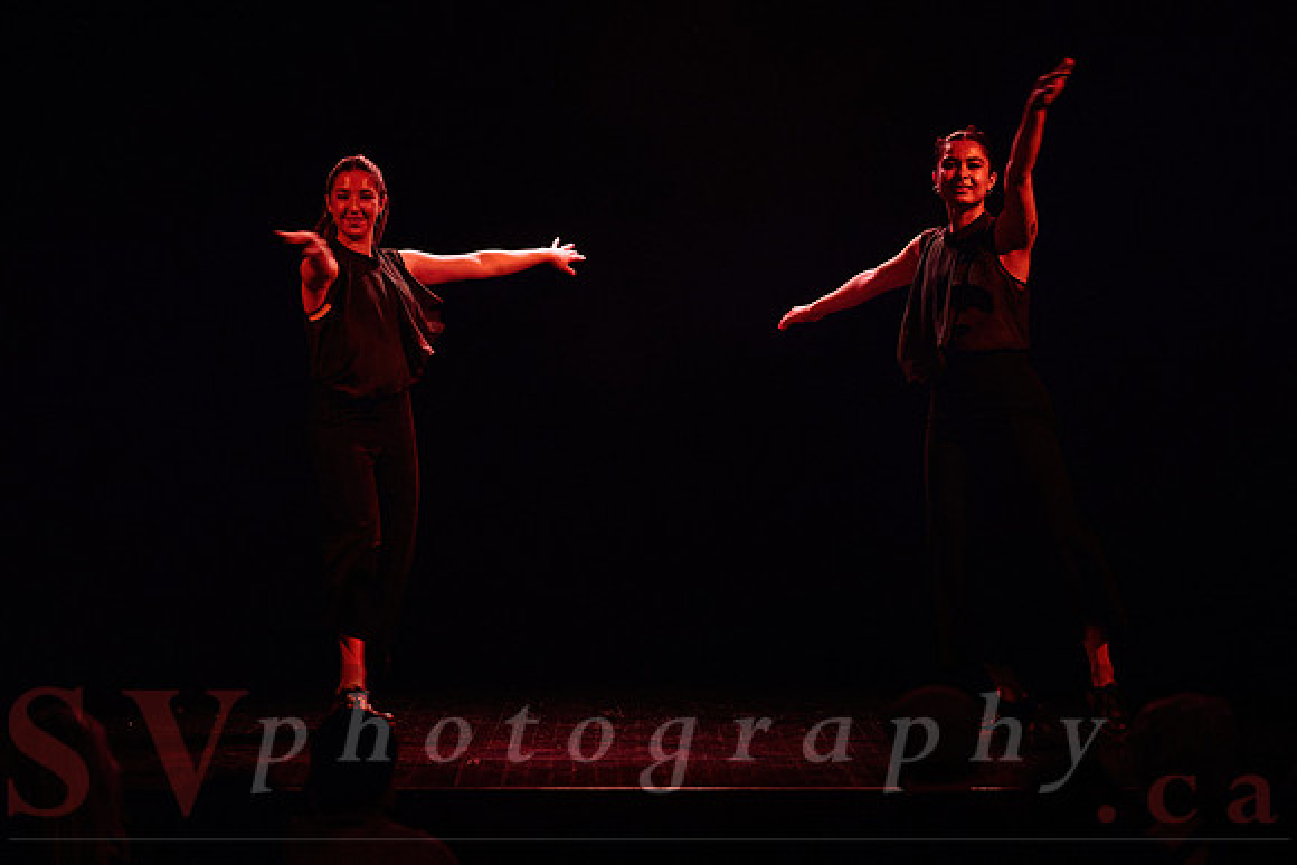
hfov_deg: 13.9
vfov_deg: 9.3
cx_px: 597
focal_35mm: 148
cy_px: 349
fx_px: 5337
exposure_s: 1/125
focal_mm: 122
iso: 1600
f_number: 2.8
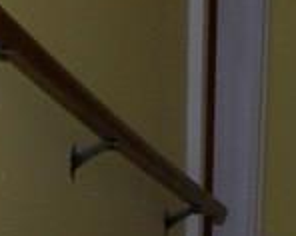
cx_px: 162
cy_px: 232
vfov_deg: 6.0
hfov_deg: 7.5
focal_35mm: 257
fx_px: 2248
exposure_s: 1/60
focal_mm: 6.3
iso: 80
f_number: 2.8
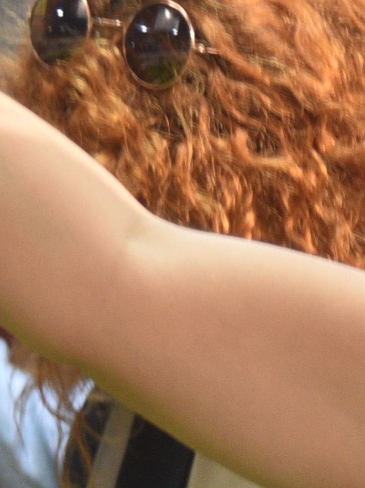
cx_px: 174
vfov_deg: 4.3
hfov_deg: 3.2
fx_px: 6472
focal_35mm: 460
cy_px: 471
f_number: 4
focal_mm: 70
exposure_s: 1/125
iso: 640
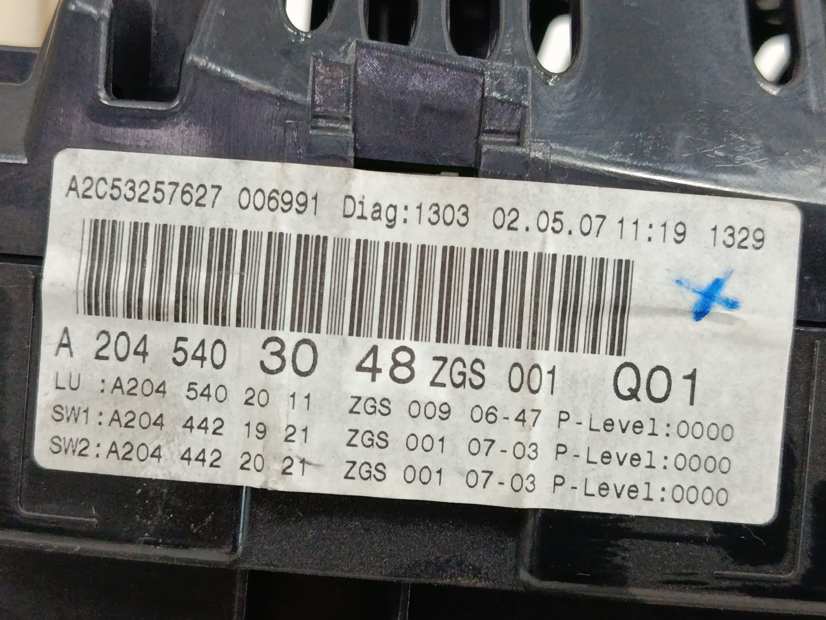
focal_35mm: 55
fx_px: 1312
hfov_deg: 34.9
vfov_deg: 26.6
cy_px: 310
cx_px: 413
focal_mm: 5.24
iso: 1148
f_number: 1.7
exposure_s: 1/50
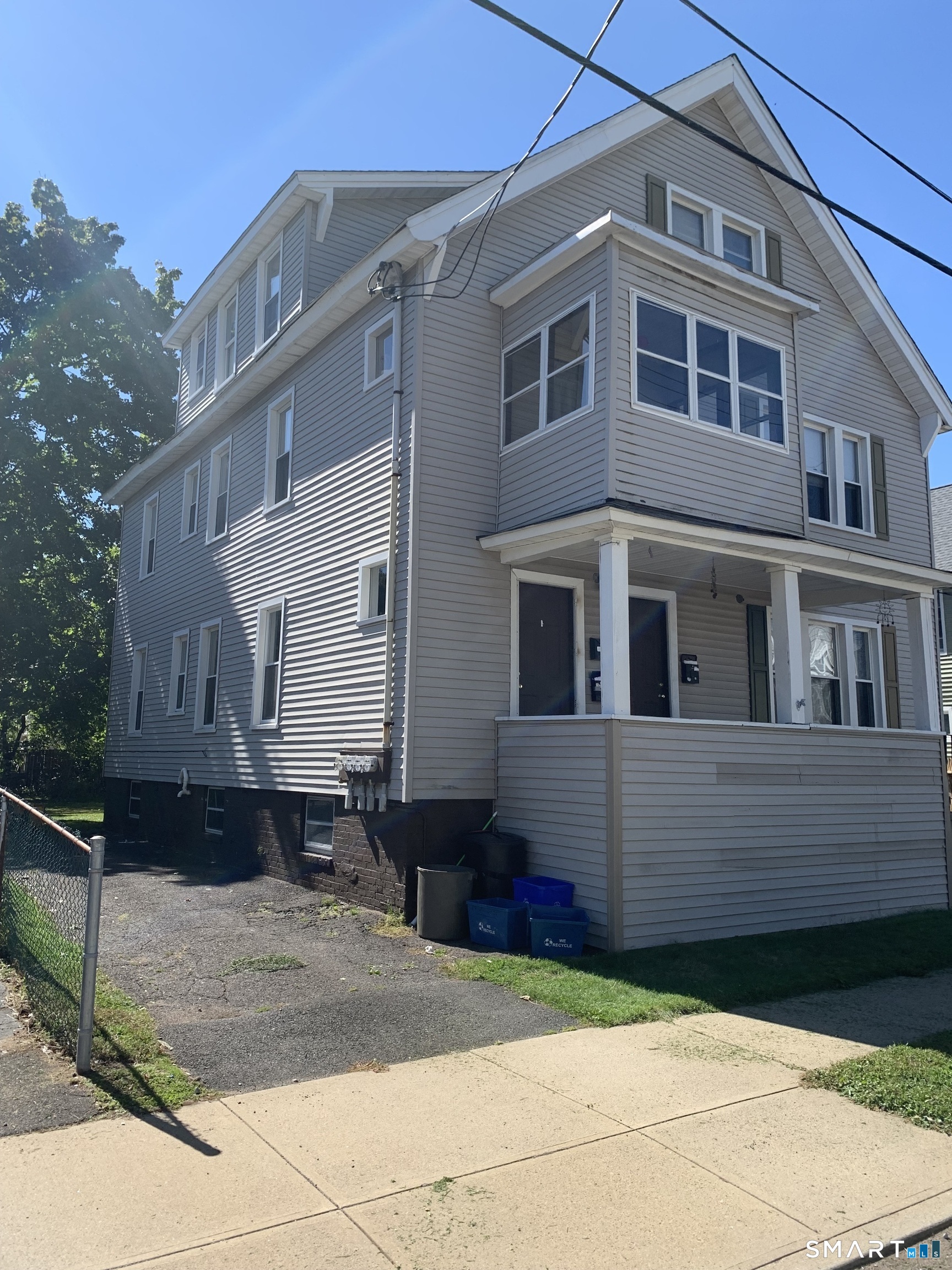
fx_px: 953
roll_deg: -0.5
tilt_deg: +9.3
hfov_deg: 53.1
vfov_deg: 67.3
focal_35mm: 26
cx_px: 476
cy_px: 635
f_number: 1.8
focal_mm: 4.25
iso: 25
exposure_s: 1/1585
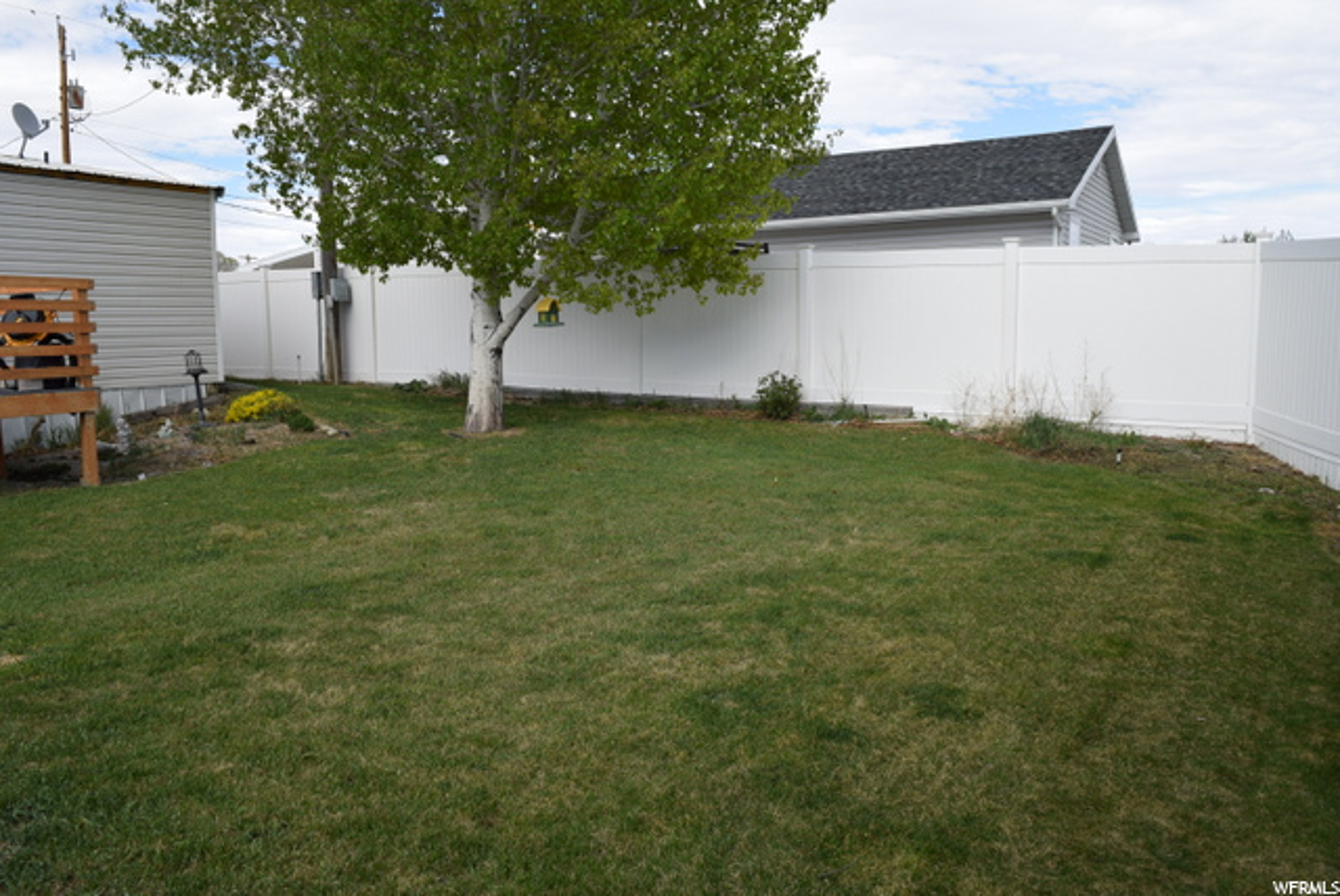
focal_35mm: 30
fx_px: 1118
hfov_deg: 61.9
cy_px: 448
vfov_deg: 43.7
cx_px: 670
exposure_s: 1/320
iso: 200
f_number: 9
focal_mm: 20
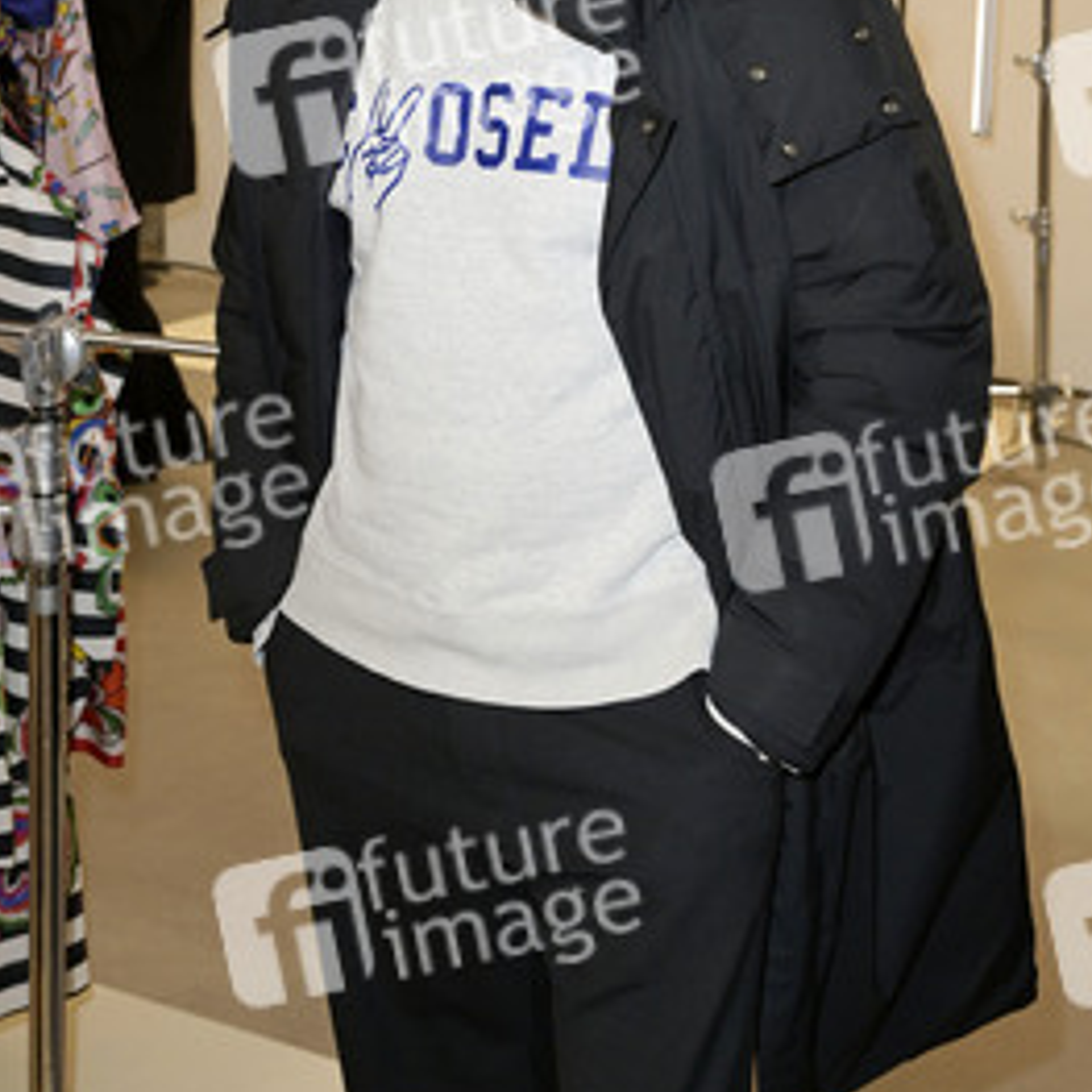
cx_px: 548
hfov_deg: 27.7
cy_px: 286
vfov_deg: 27.4
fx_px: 2213
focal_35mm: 62
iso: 2500
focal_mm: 48
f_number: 5.6
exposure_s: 1/125
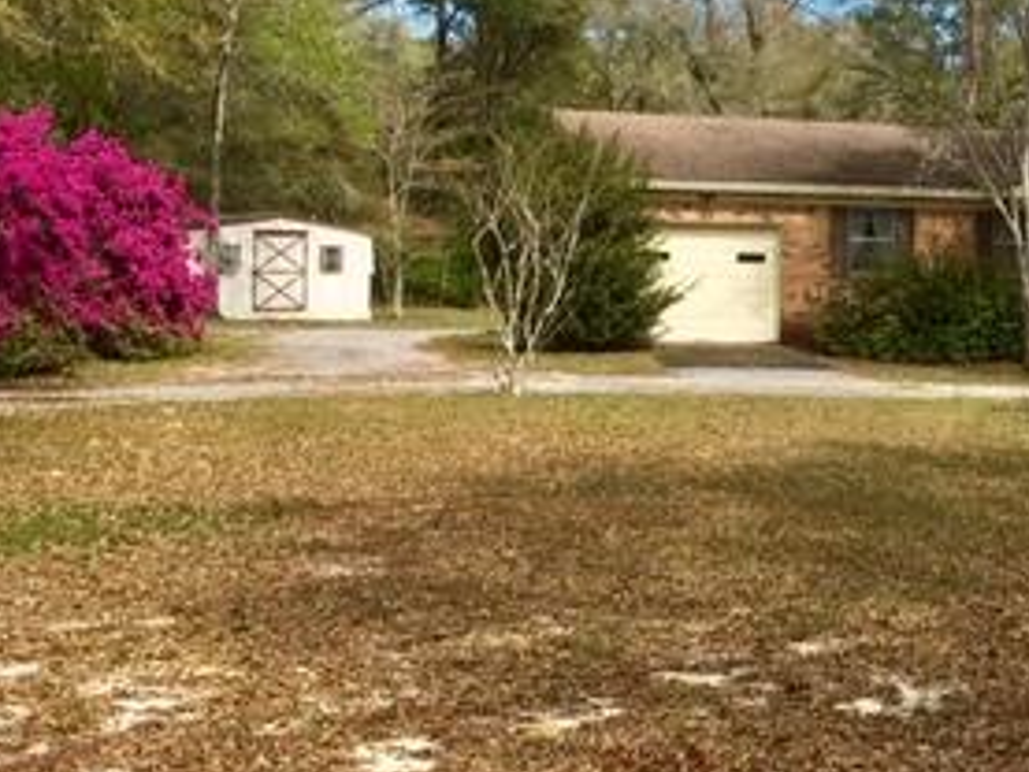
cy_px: 160
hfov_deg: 27.5
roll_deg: -1.1
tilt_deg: +1.8
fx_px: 1993
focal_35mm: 67
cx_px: 992
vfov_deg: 21.7
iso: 25
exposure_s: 1/1603
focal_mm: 4.15
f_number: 2.2
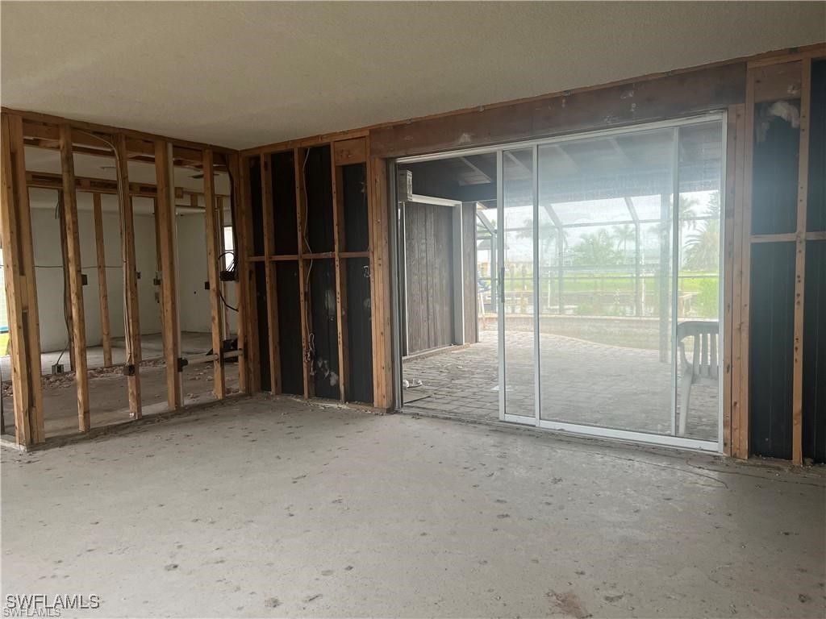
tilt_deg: -4.2
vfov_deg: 53.1
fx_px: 620
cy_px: 310
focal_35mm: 26
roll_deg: +1.1
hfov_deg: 67.3
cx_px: 413
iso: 125
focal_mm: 5.7
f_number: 1.5
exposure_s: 1/110
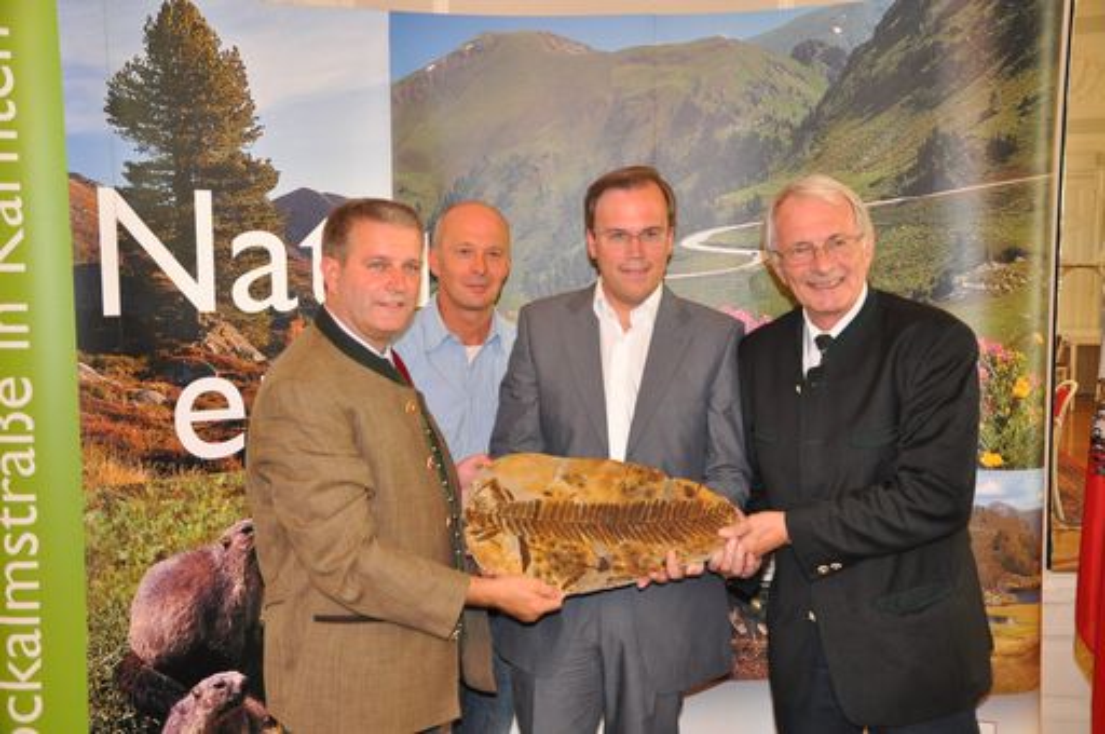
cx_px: 552
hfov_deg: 46.5
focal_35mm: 42
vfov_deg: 31.8
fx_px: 1288
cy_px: 367
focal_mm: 28
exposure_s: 1/60
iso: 800
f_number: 4
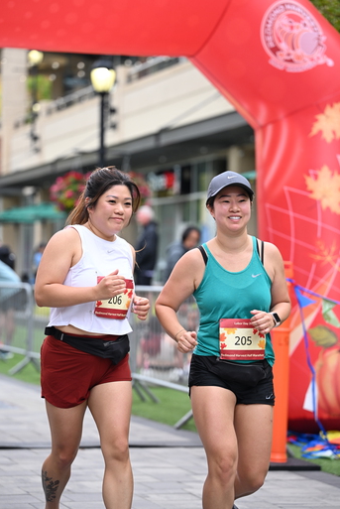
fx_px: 1484
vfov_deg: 19.4
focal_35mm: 105
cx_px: 177
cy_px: 255
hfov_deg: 13.1
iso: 640
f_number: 2.8
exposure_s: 1/1600
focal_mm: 98
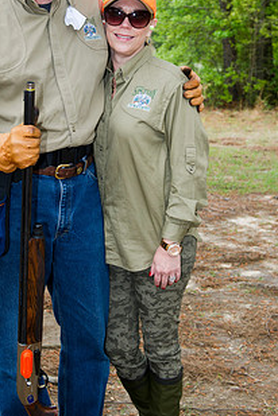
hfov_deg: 21.1
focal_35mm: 64
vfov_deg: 31.1
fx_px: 741
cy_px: 135
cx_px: 83
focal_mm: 44
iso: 400
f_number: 6.3
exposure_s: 1/250
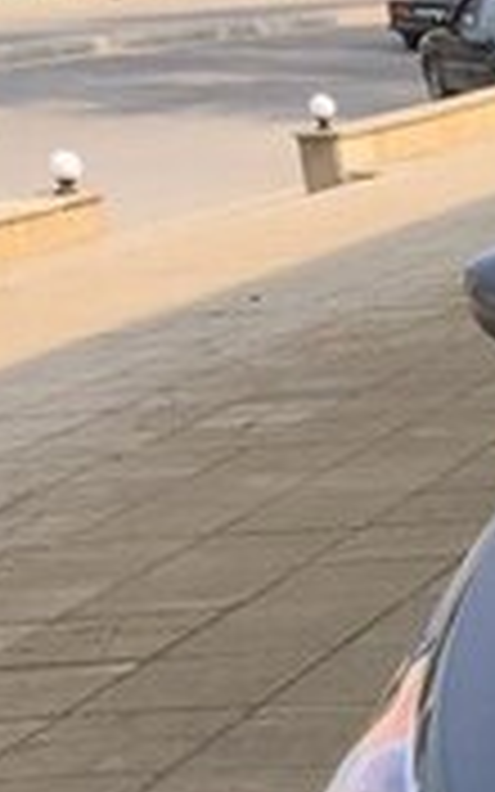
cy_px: 794
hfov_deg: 9.6
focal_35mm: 115
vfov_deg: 17.7
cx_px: 1318
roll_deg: +0.5
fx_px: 2482
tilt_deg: -19.7
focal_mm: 4.15
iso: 25
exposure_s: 1/705
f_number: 2.2
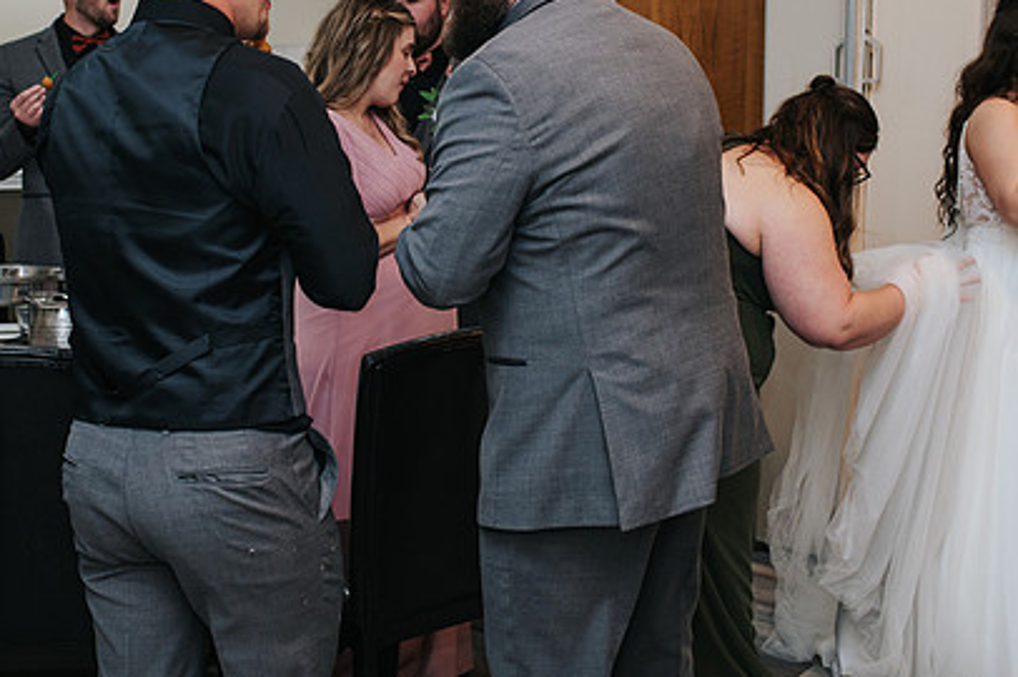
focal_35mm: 50
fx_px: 1413
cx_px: 384
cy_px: 236
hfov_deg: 39.4
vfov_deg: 26.8
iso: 800
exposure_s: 1/200
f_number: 3.2
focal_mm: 35
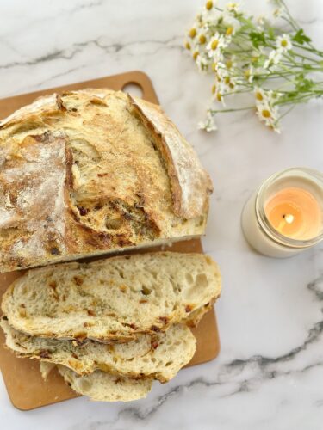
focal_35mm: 48
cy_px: 215
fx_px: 597
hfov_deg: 30.3
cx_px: 162
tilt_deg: -80.2
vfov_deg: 39.7
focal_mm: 6.86
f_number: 1.78
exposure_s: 1/532
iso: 80
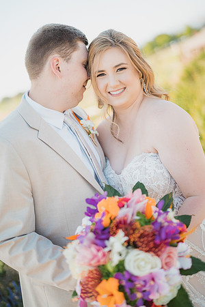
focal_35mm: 50
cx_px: 102
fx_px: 427
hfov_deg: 27.0
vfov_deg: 39.6
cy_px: 154
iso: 125
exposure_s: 1/1600
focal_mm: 50
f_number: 1.4
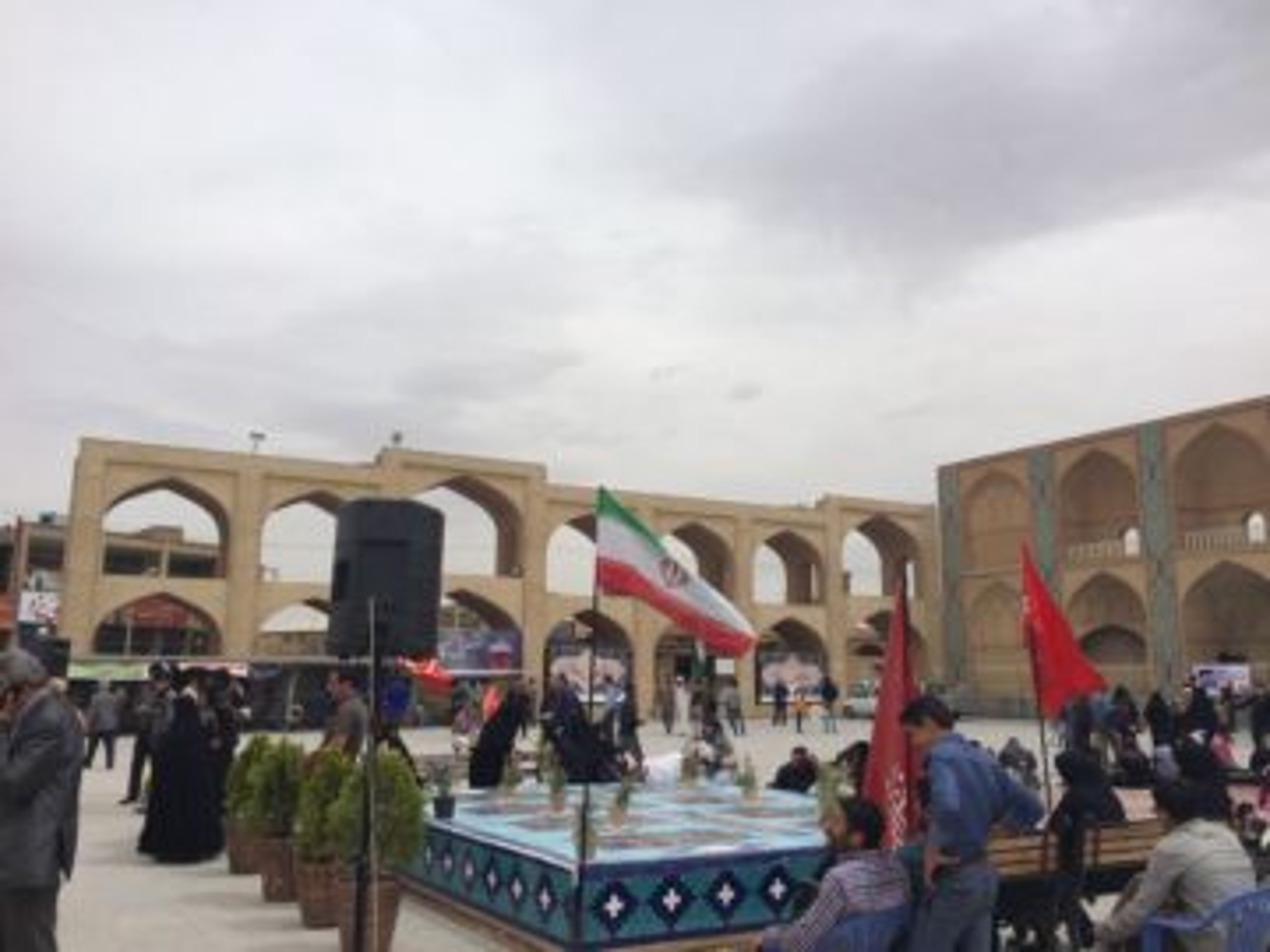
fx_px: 1064
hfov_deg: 61.7
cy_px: 476
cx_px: 635
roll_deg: -1.6
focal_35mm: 29
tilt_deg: +9.7
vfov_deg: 48.2
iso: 32
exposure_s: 1/3731
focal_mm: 4.15
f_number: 2.2
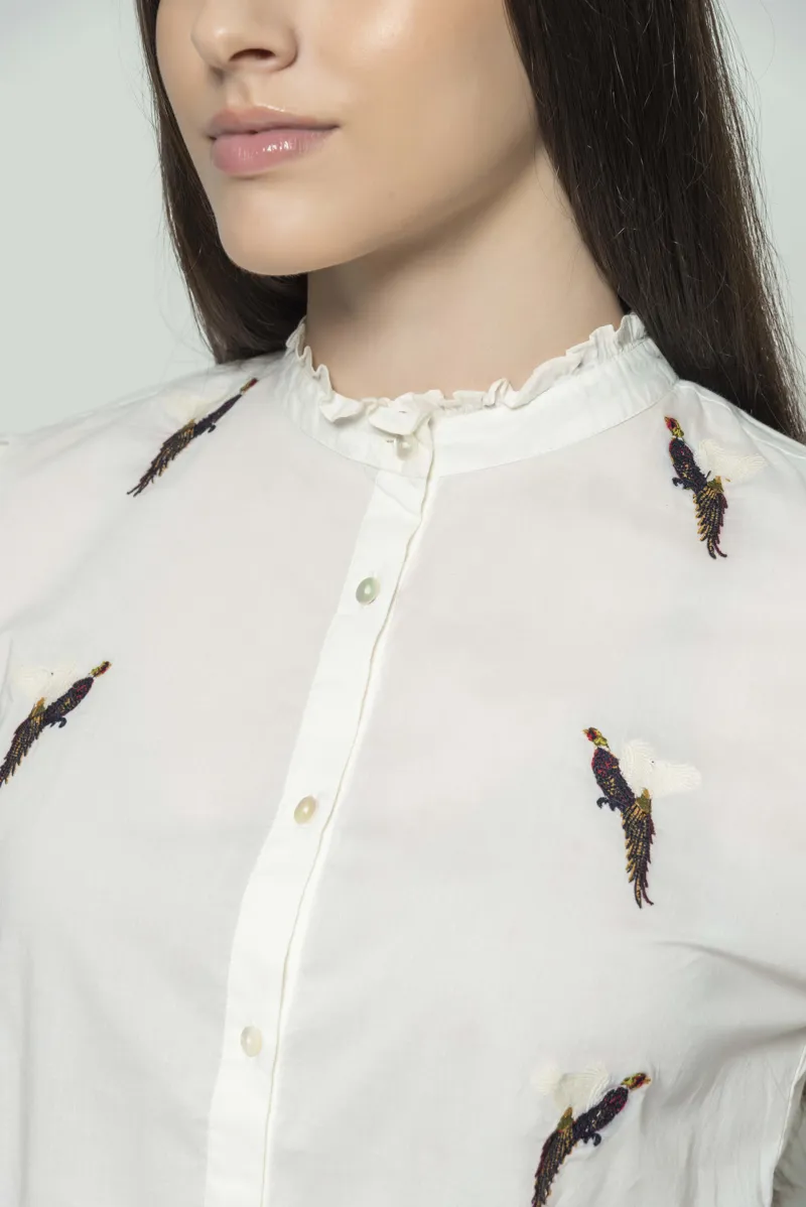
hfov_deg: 13.1
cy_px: 604
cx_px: 403
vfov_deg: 19.4
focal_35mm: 105
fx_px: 3522
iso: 400
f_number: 10
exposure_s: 1/160
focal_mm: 105
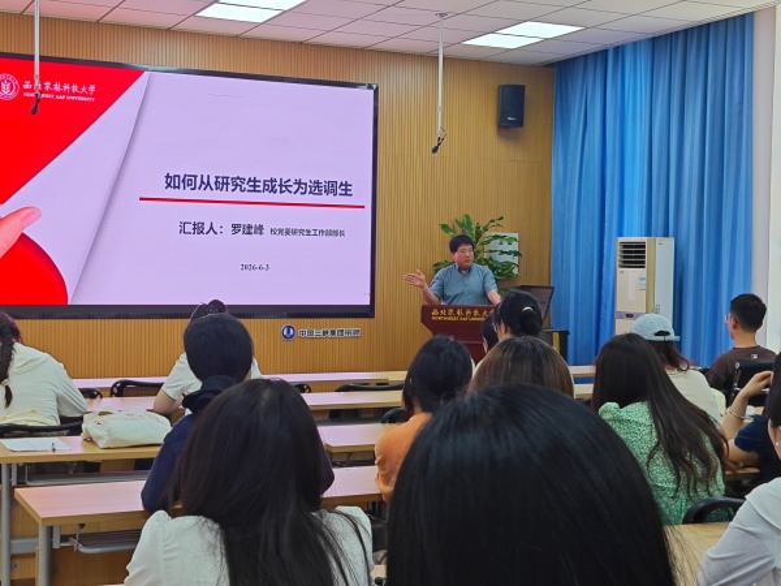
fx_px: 519
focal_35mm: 23
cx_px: 390
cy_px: 293
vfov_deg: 58.9
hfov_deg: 73.9
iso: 50
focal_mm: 5.43
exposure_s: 1/100
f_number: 1.8
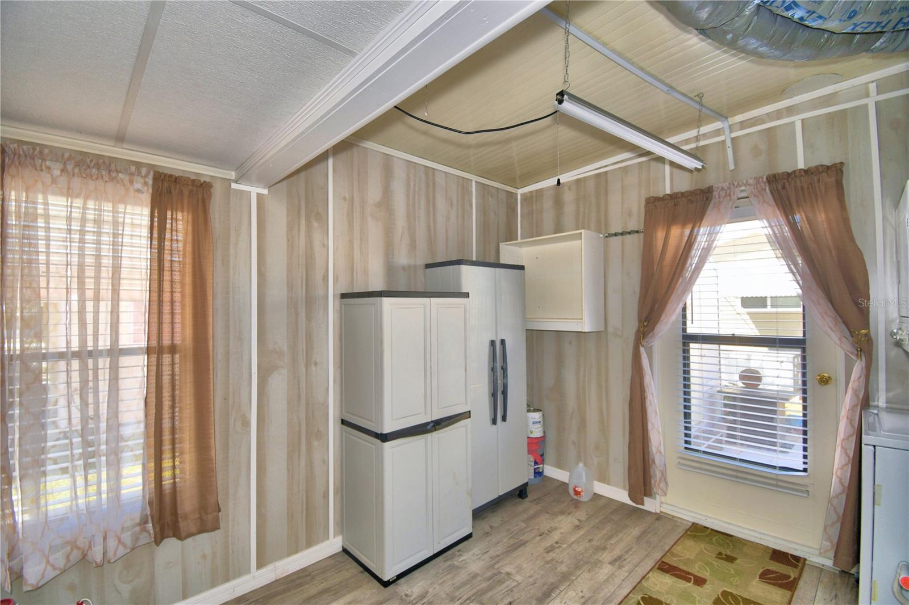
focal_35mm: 15
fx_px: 379
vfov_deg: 77.3
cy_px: 302
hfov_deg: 100.4
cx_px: 454
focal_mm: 10
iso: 100
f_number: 4.5
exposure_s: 1/60
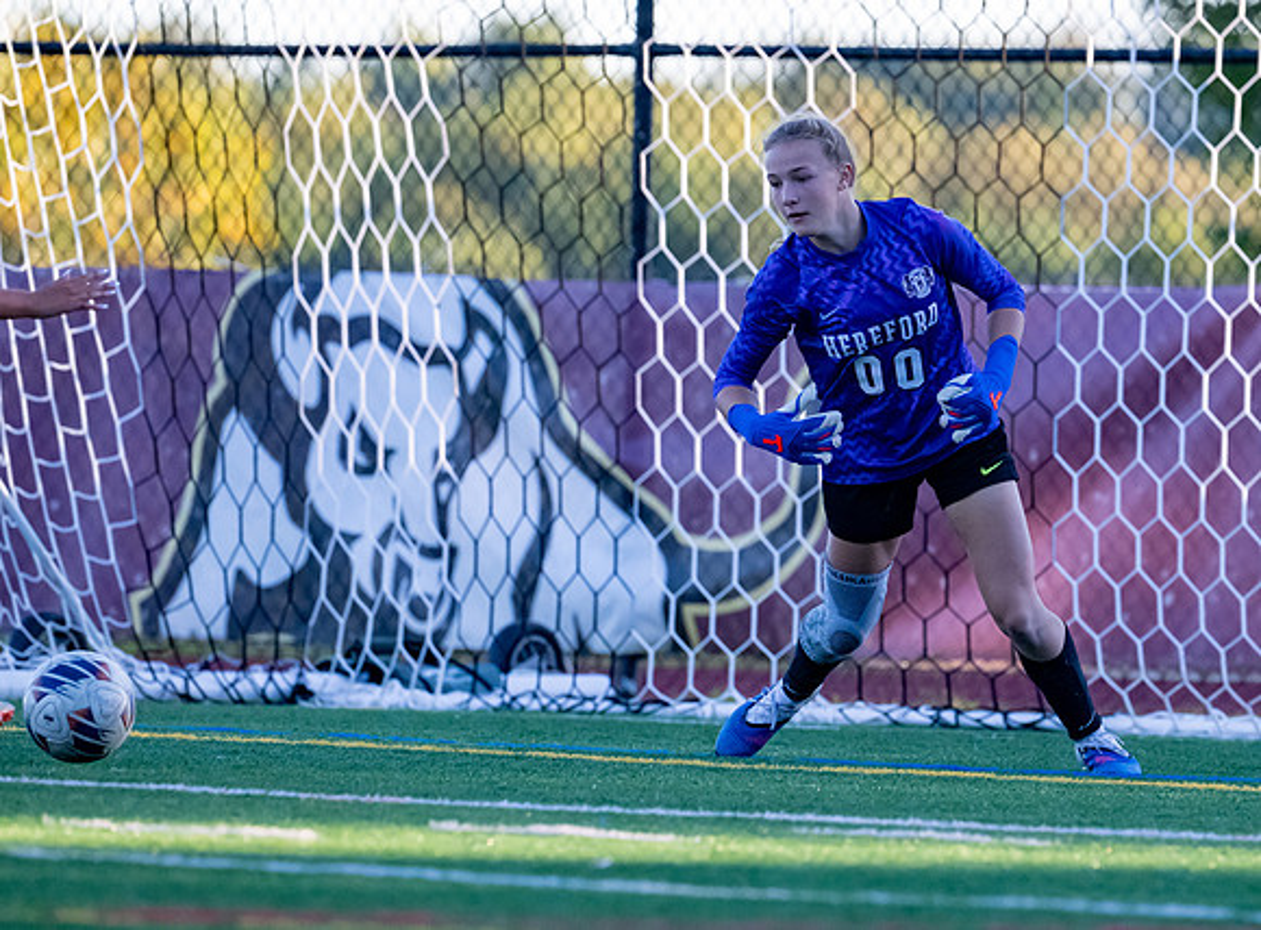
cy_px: 477
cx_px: 823
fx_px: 20640
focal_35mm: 570
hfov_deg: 3.5
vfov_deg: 2.6
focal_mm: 400
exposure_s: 1/2500
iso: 4000
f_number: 5.6
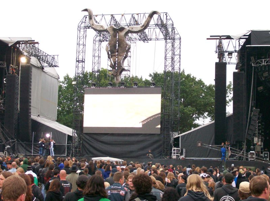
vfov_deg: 21.0
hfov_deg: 27.8
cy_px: 100
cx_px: 135
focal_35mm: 70
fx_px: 545
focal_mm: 11.6
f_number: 3.8
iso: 140
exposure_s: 1/110
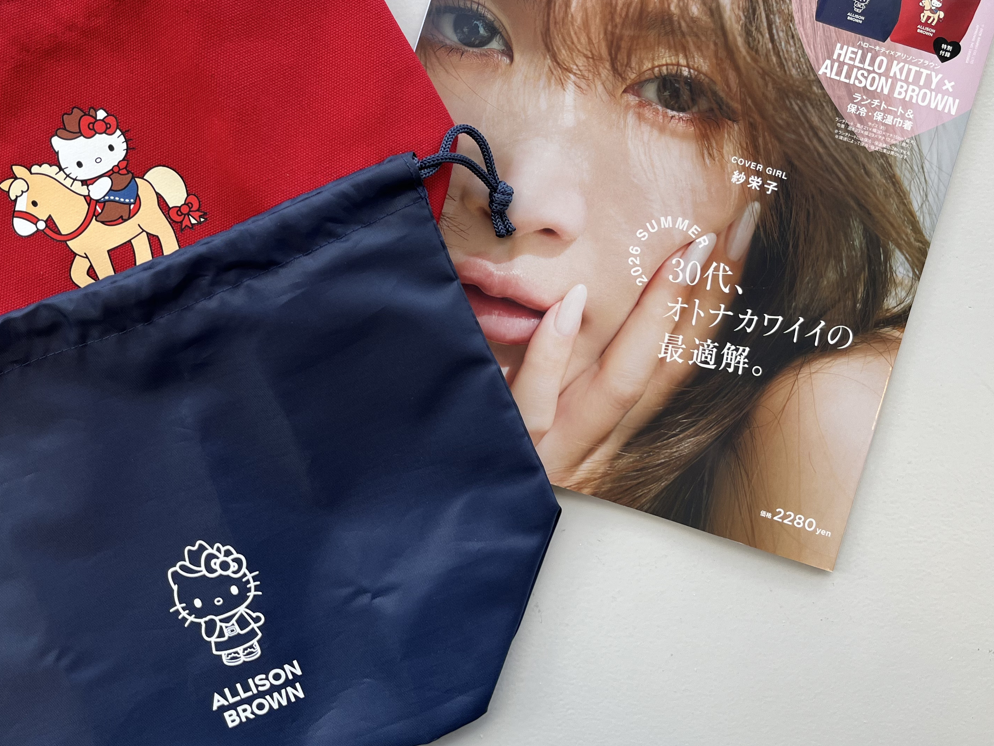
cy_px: 268
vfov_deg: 38.4
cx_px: 386
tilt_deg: -88.7
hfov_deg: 49.7
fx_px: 1063
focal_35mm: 37
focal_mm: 5.1
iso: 50
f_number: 1.6
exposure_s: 1/313
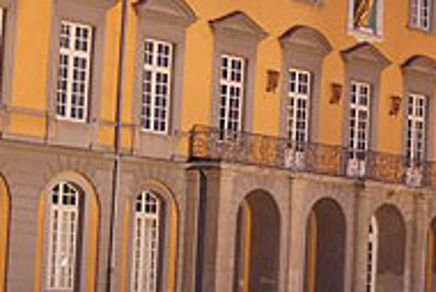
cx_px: 392
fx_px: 1636
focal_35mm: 135
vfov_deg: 10.2
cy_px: 140
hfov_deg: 15.0
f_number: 5
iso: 1600
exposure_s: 1/5
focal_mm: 38
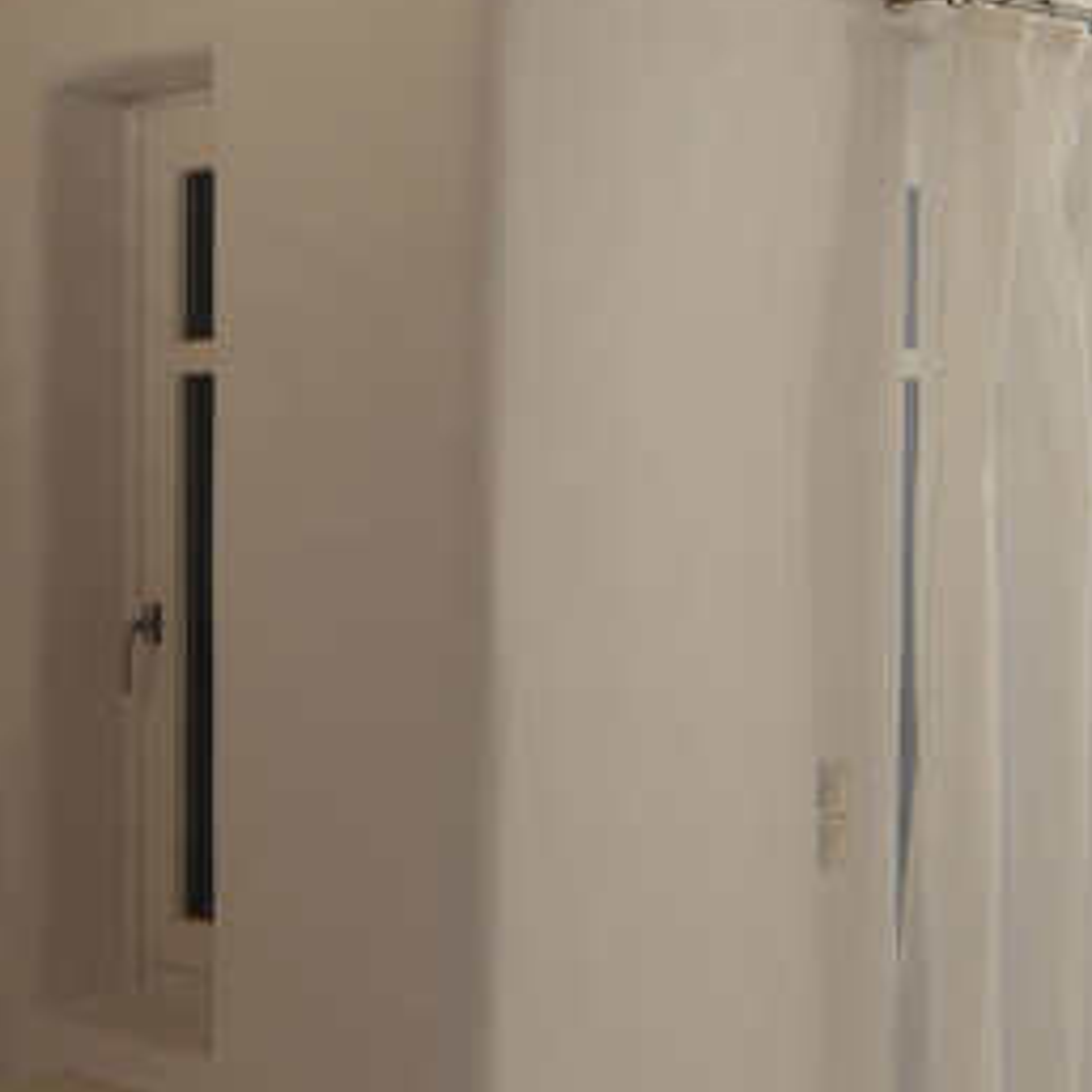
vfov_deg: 23.3
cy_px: 476
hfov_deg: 22.8
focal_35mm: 74
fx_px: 2641
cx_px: 132
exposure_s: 1/20
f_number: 2.8
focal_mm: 14
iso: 100
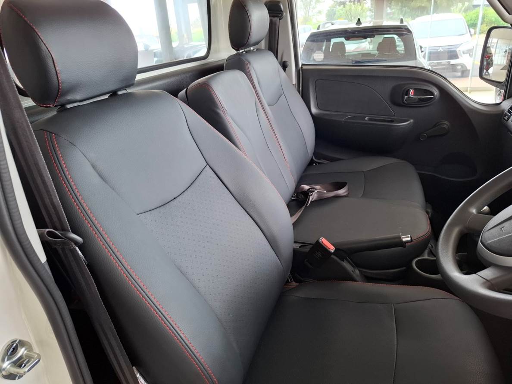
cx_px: 256
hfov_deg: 73.9
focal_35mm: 23
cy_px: 192
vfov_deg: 58.9
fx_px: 340
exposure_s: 1/100
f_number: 1.8
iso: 200
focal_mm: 5.54
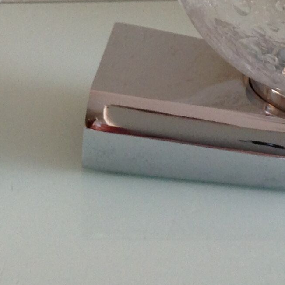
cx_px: 38
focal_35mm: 123
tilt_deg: -18.7
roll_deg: -0.2
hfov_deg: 14.1
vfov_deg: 13.9
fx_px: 1146
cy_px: -28
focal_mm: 4.28
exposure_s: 1/15
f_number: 2.4
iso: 100
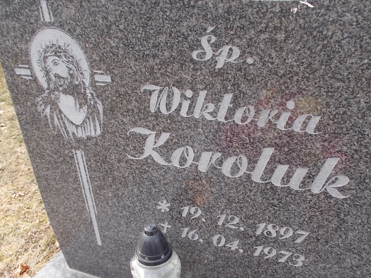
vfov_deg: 40.5
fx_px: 375
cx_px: 199
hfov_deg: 52.6
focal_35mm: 35
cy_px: 163
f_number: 3.2
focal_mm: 4.6
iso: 80
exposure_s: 1/160
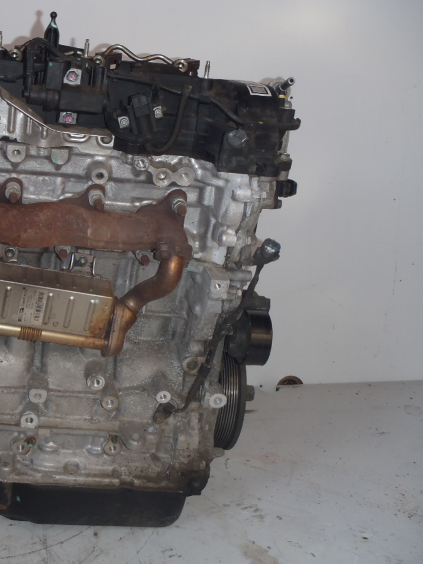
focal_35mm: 51
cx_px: 53
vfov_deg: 37.5
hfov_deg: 27.6
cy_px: 281
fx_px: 831
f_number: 4.6
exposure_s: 1/40
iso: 100
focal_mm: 6.83
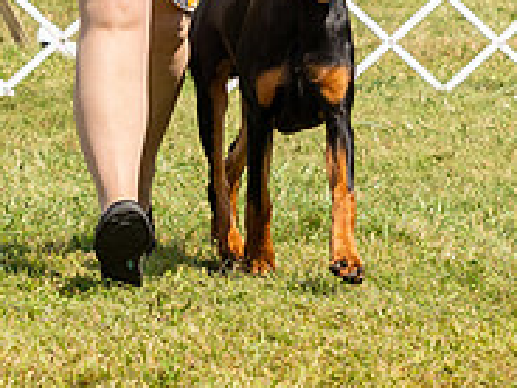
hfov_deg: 4.8
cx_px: 336
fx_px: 6153
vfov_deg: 3.6
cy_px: -124
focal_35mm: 412
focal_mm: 78
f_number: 5
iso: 400
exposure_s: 1/1250
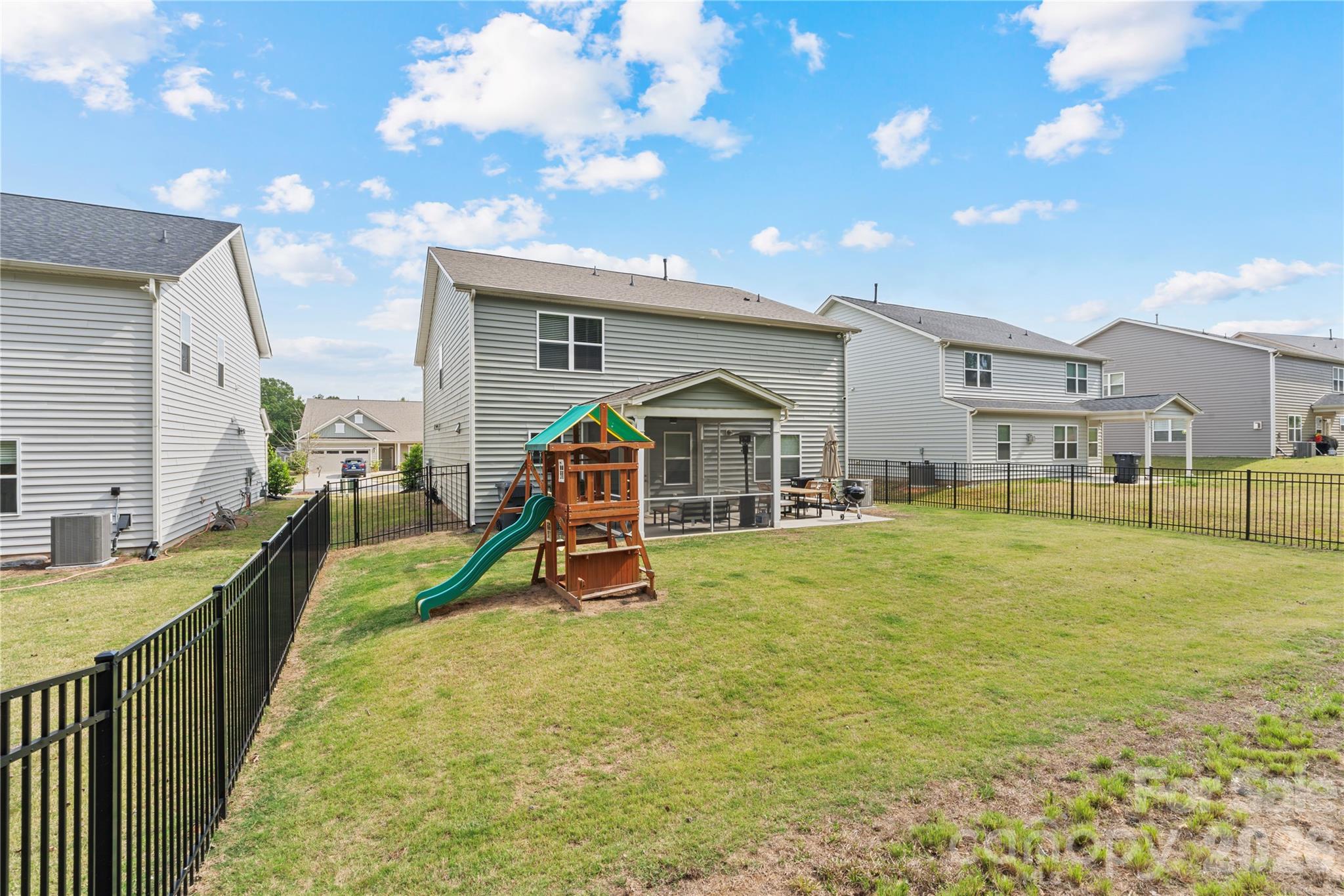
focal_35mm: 16
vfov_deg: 73.7
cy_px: 448
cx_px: 672
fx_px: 597
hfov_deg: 96.7
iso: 125
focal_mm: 16
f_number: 16
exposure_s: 1/8
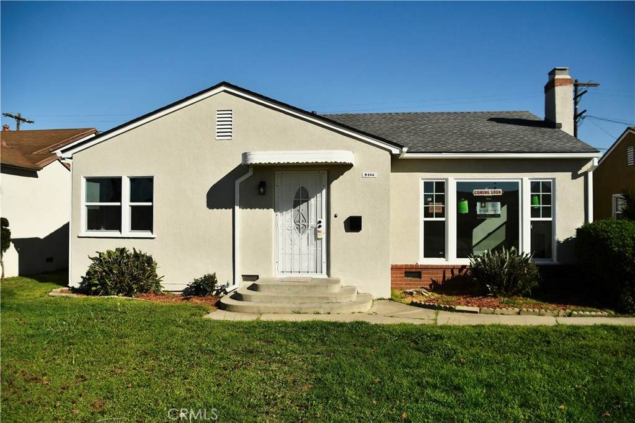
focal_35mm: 27
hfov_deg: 67.4
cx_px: 318
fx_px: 476
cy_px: 212
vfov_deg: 47.9
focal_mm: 18
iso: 100
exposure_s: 1/8000
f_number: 4
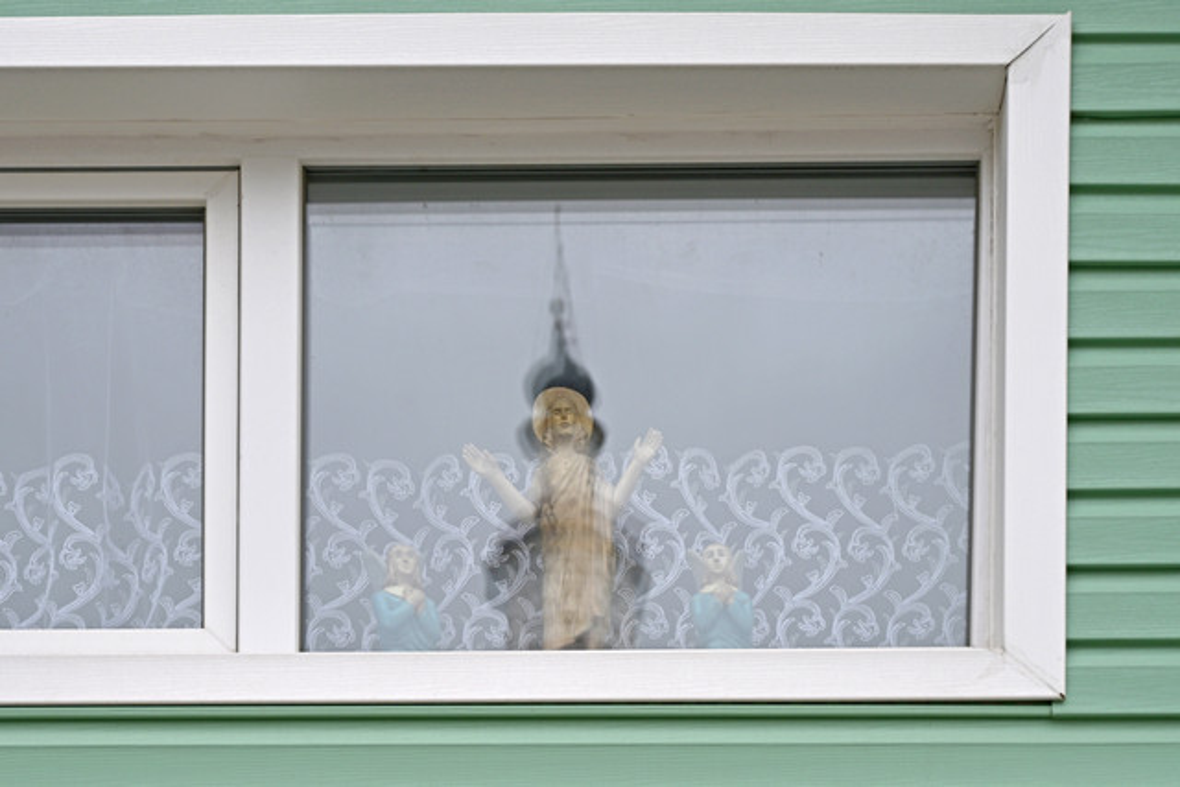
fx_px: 2295
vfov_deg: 19.5
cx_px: 590
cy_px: 394
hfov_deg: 28.8
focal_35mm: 70
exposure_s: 1/500
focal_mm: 70
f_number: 5.6
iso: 100
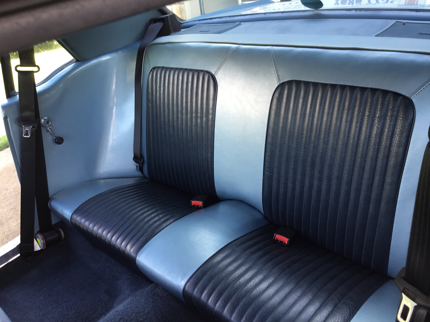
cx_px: 215
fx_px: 385
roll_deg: +7.3
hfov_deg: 58.4
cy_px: 161
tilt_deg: -23.9
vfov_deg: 45.4
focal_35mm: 31
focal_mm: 3.3
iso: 32
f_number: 2.4
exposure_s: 1/50
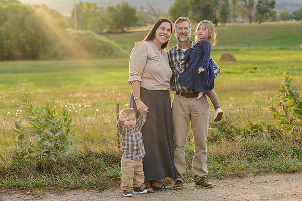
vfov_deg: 12.2
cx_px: 151
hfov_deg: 18.3
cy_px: 100
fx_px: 940
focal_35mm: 112
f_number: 5.6
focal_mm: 112
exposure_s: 1/200
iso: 640
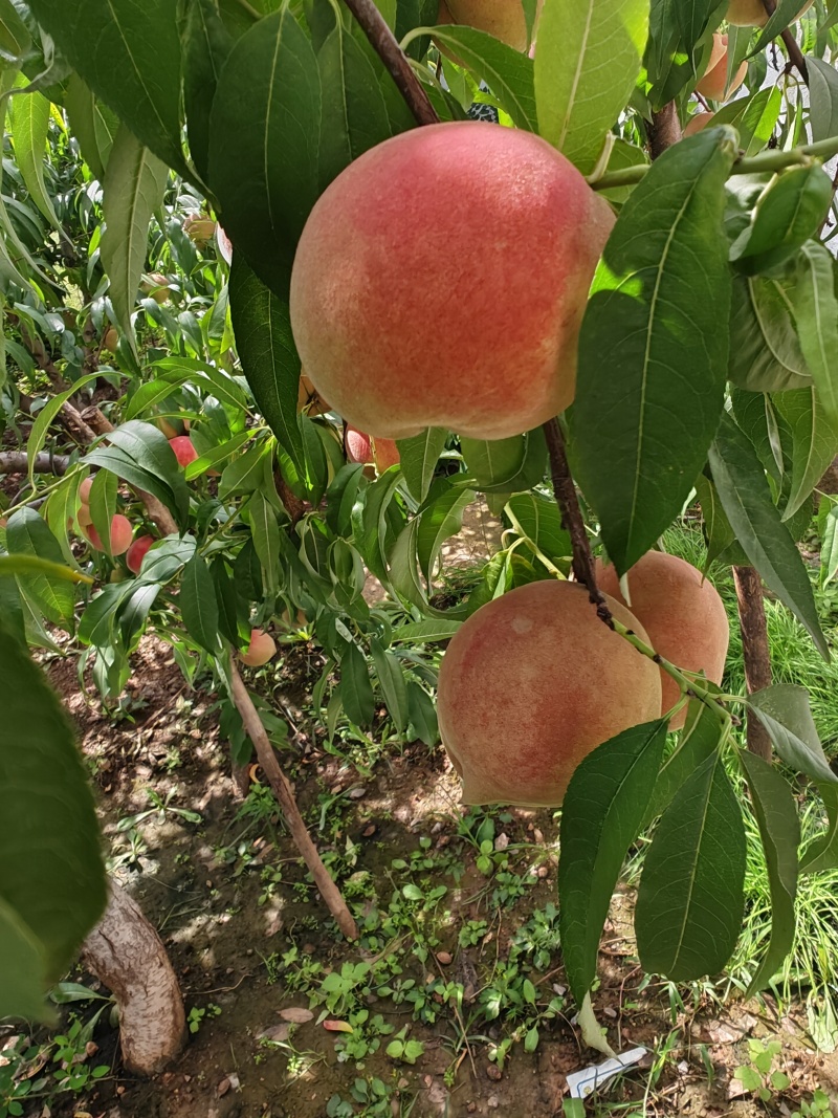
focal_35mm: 26
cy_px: 559
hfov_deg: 53.1
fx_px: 839
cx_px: 419
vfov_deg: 67.3
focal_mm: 1.82
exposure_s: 1/120
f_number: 2
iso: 50
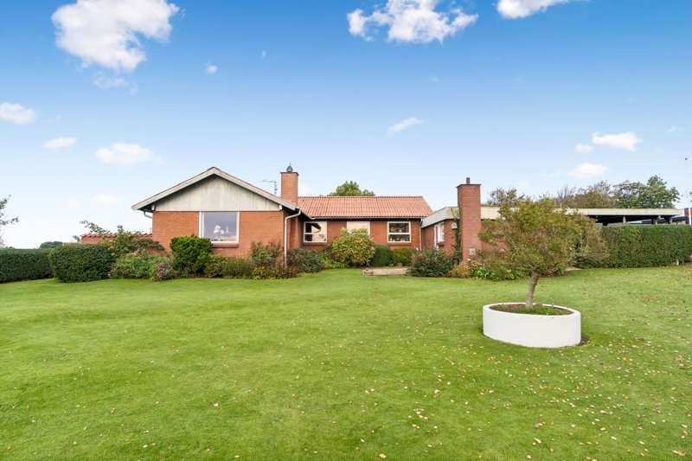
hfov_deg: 81.2
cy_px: 230
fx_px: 404
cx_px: 346
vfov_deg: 59.5
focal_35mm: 21
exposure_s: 1/160
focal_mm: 14
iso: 200
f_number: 7.1
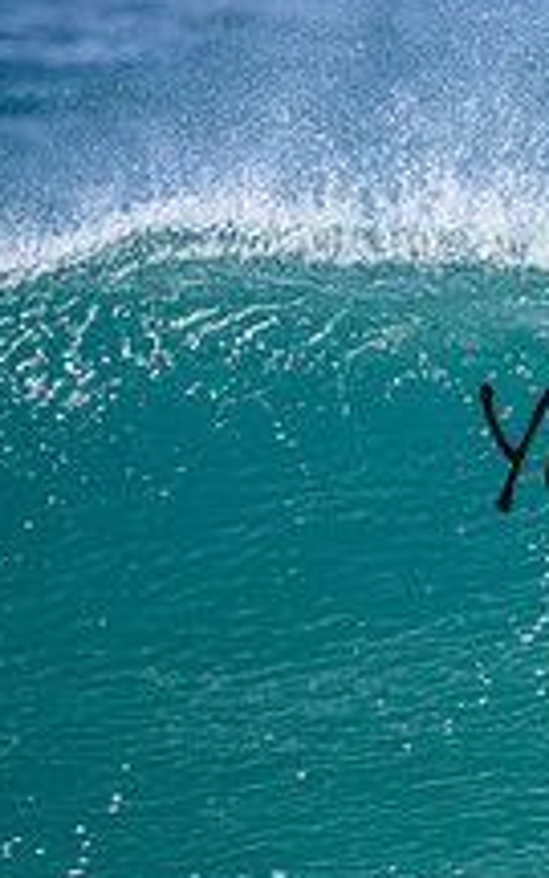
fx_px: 52307
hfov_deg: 0.6
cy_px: 413
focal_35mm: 2185
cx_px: 899
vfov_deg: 1.0
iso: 450
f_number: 6.3
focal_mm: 800
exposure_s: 1/2500
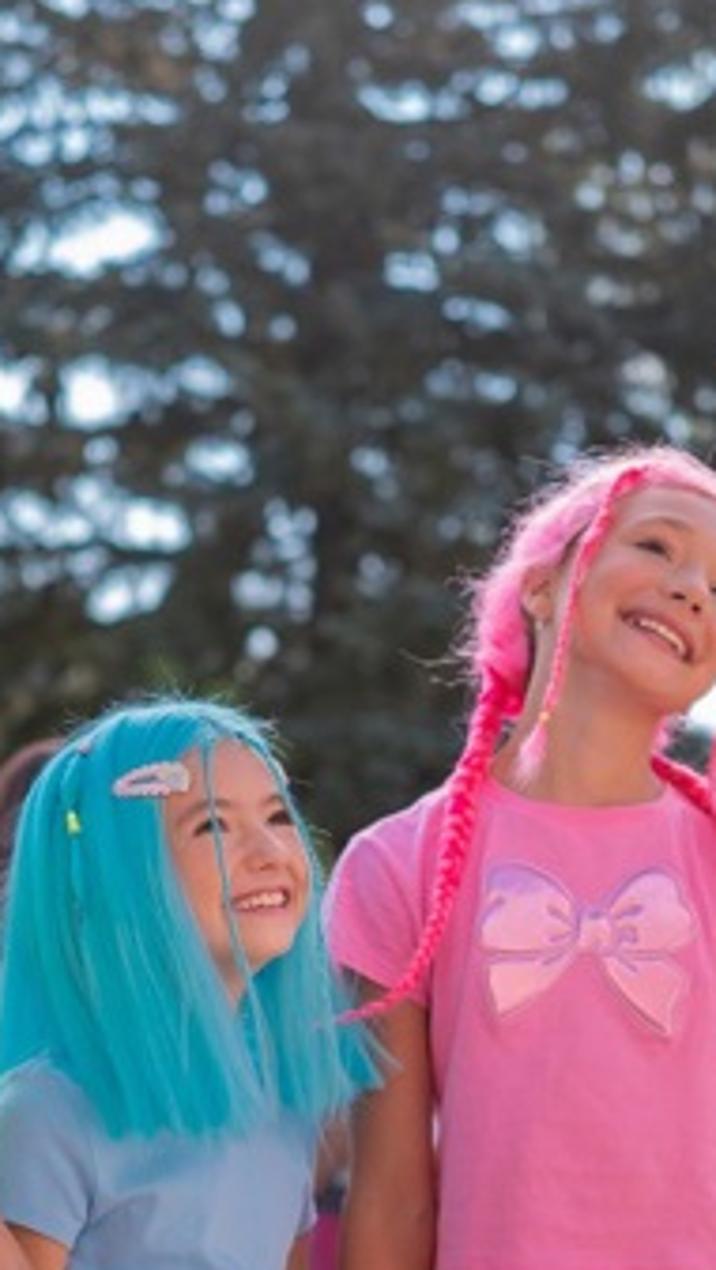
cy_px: 842
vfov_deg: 28.0
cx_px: 384
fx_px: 2527
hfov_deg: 16.1
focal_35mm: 75
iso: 160
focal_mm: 35
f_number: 2
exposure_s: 1/2500
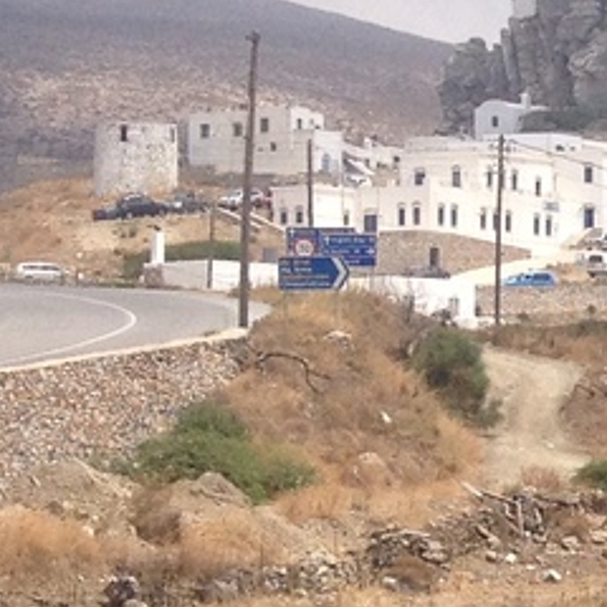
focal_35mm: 206
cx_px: 1593
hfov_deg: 7.7
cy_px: 341
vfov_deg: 8.5
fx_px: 4087
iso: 50
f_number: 2.4
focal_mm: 4.28
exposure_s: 1/2304
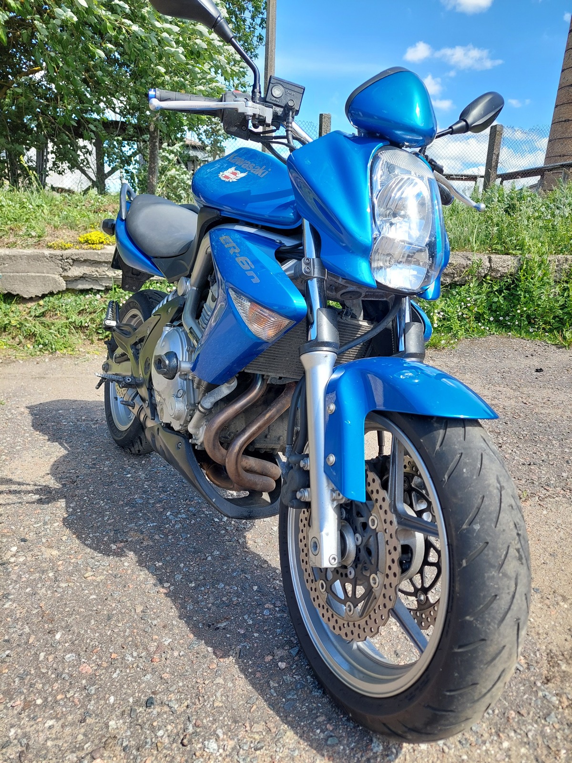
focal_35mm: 25
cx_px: 286
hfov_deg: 54.9
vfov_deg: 69.4
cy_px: 382
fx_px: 551
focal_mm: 5.23
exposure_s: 1/355
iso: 40
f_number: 1.8
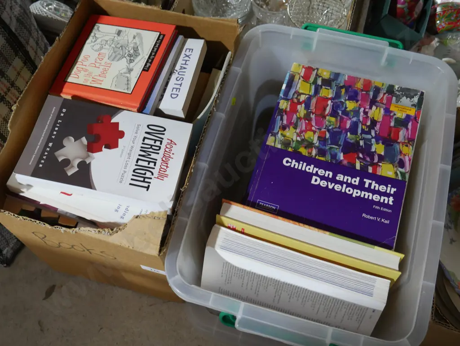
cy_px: 173
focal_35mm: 40
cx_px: 230
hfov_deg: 46.8
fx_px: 532
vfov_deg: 36.0
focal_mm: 20
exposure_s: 1/60
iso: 1600
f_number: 4.4
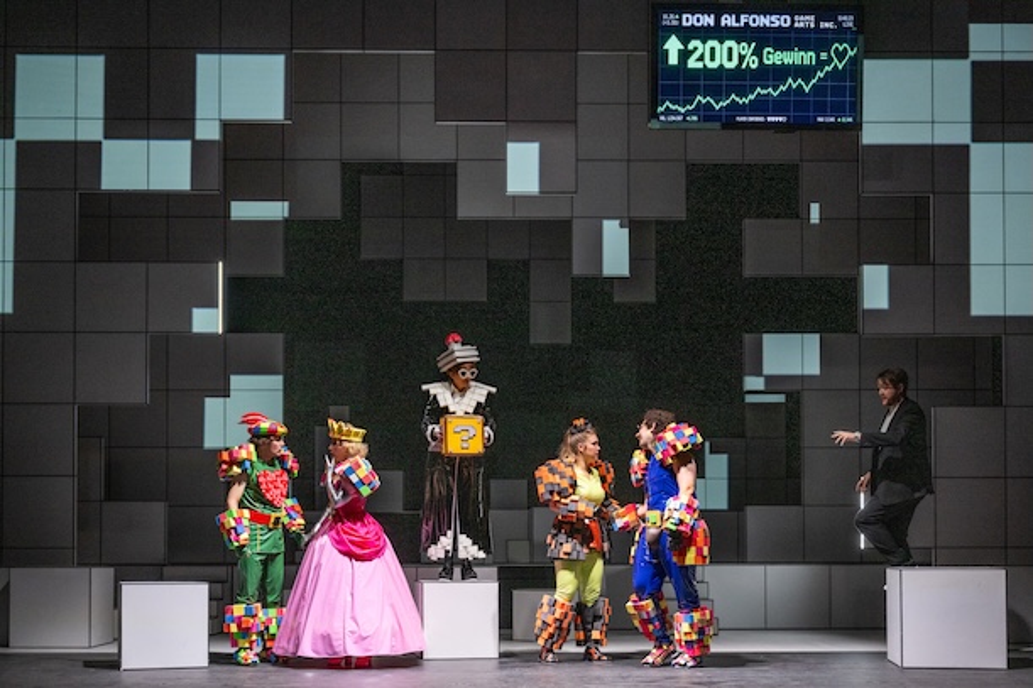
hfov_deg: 49.6
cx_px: 516
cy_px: 344
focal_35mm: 39
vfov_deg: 34.2
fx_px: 1119
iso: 1600
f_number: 3.5
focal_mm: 39
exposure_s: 1/400
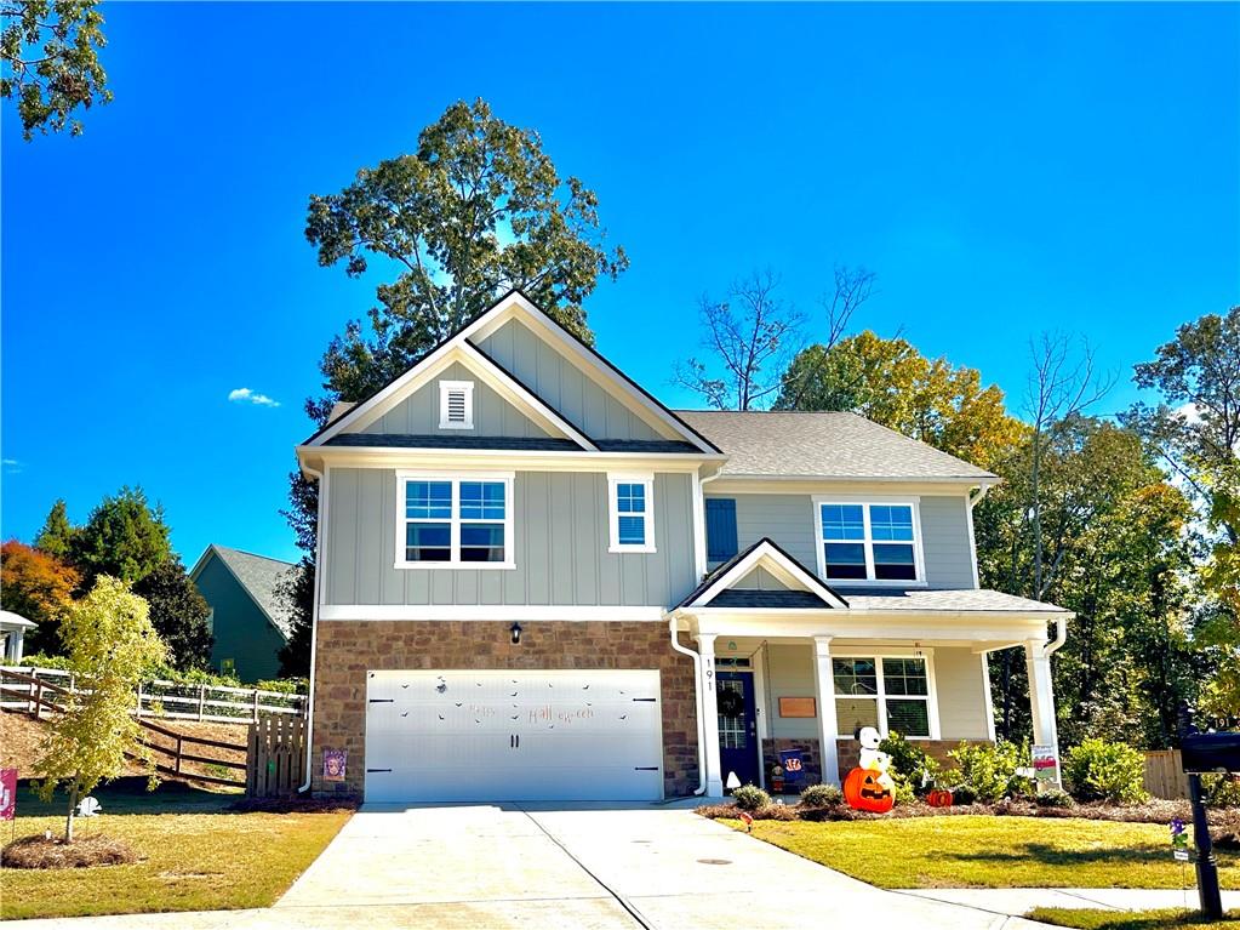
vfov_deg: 56.8
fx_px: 860
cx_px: 620
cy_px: 465
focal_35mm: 24
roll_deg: +1.0
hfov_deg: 71.6
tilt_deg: +15.9
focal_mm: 6.86
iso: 80
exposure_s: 1/4184
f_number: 1.78
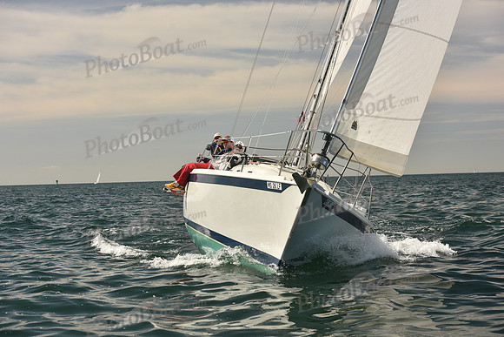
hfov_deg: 28.8
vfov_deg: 19.5
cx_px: 252
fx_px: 980
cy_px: 168
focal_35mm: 70
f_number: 7.1
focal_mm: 70
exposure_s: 1/640
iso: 250
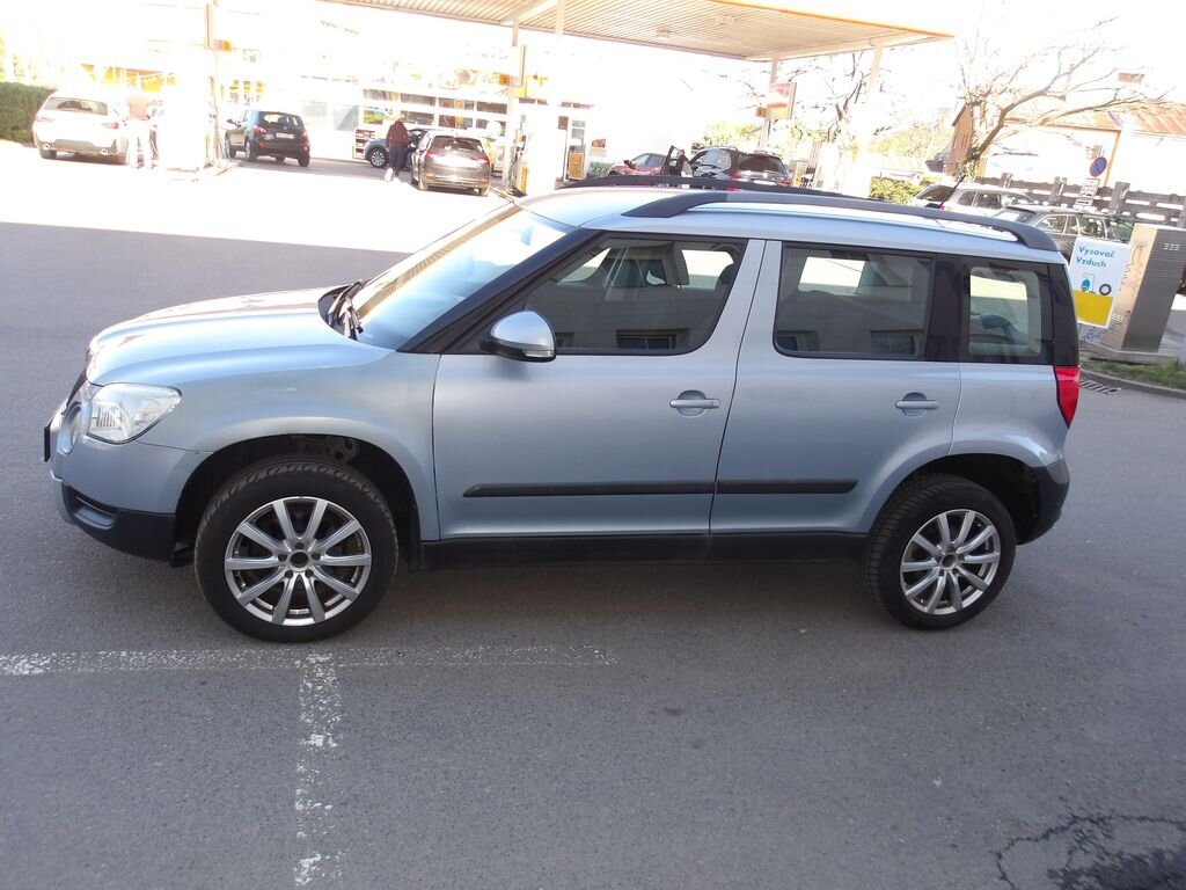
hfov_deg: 65.3
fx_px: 925
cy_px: 445
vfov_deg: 51.4
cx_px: 593
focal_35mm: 27
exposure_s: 1/179
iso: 100
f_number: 3
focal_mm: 4.9
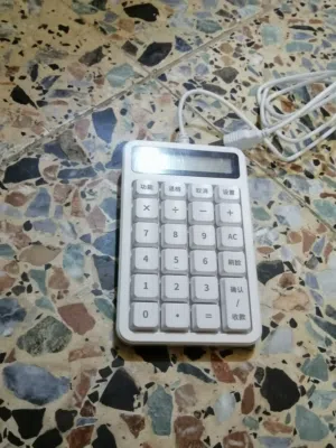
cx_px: 168
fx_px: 375
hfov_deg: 48.2
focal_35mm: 29
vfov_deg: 61.7
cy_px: 224
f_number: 1.8
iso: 500
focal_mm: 3.95
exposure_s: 1/20
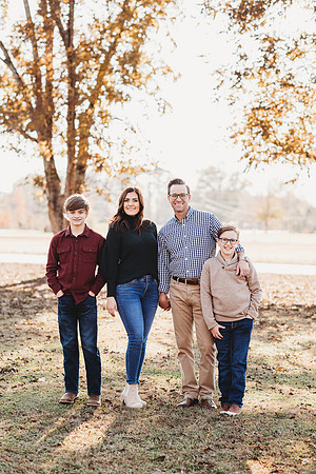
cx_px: 158
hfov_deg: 16.1
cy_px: 237
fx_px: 1119
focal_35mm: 85
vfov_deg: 23.9
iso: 200
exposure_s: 1/640
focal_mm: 85
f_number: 2.5
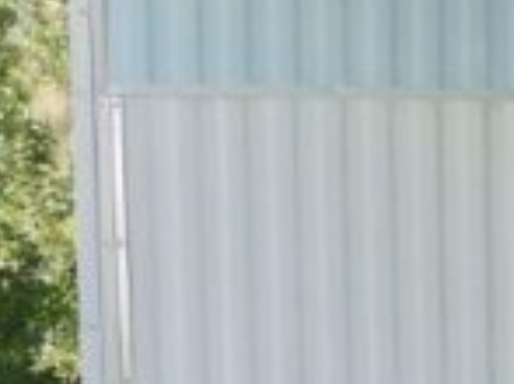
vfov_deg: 9.1
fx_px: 2374
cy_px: 482
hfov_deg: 11.4
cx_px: 962
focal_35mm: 160
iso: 125
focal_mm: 4
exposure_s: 1/320
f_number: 3
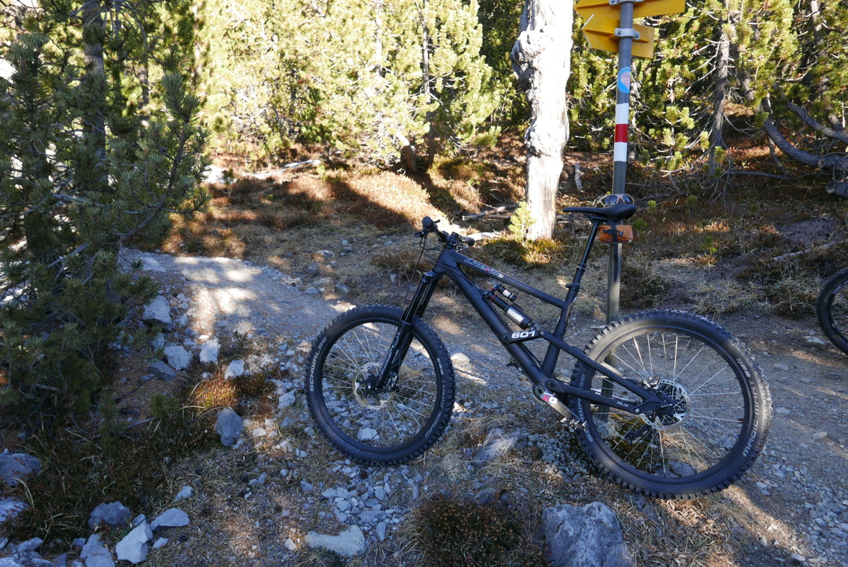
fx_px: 566
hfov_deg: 73.7
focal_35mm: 24
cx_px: 424
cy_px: 284
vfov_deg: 53.2
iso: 200
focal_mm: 10.9
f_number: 4
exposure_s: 1/125
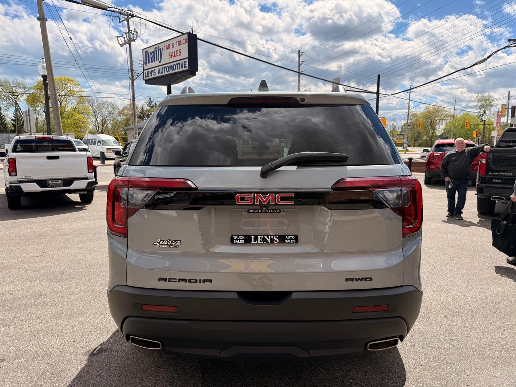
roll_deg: -0.5
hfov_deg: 71.6
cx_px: 258
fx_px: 358
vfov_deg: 56.8
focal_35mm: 24
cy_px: 194
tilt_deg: -7.0
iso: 80
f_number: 1.78
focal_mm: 6.76
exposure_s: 1/4673
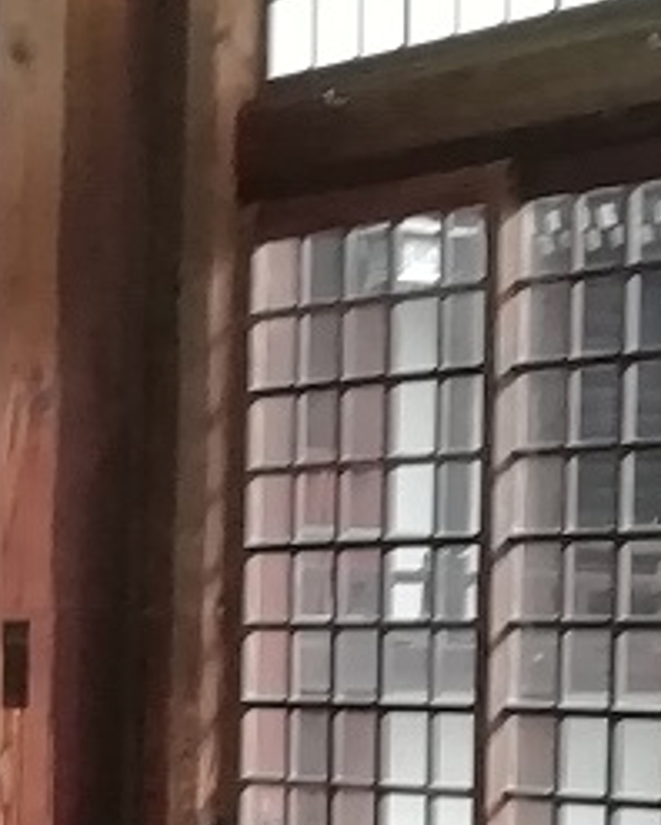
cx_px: -537
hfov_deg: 9.1
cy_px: 735
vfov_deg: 11.8
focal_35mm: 162
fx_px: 3957
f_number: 2.2
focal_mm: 3.46
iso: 125
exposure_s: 1/30
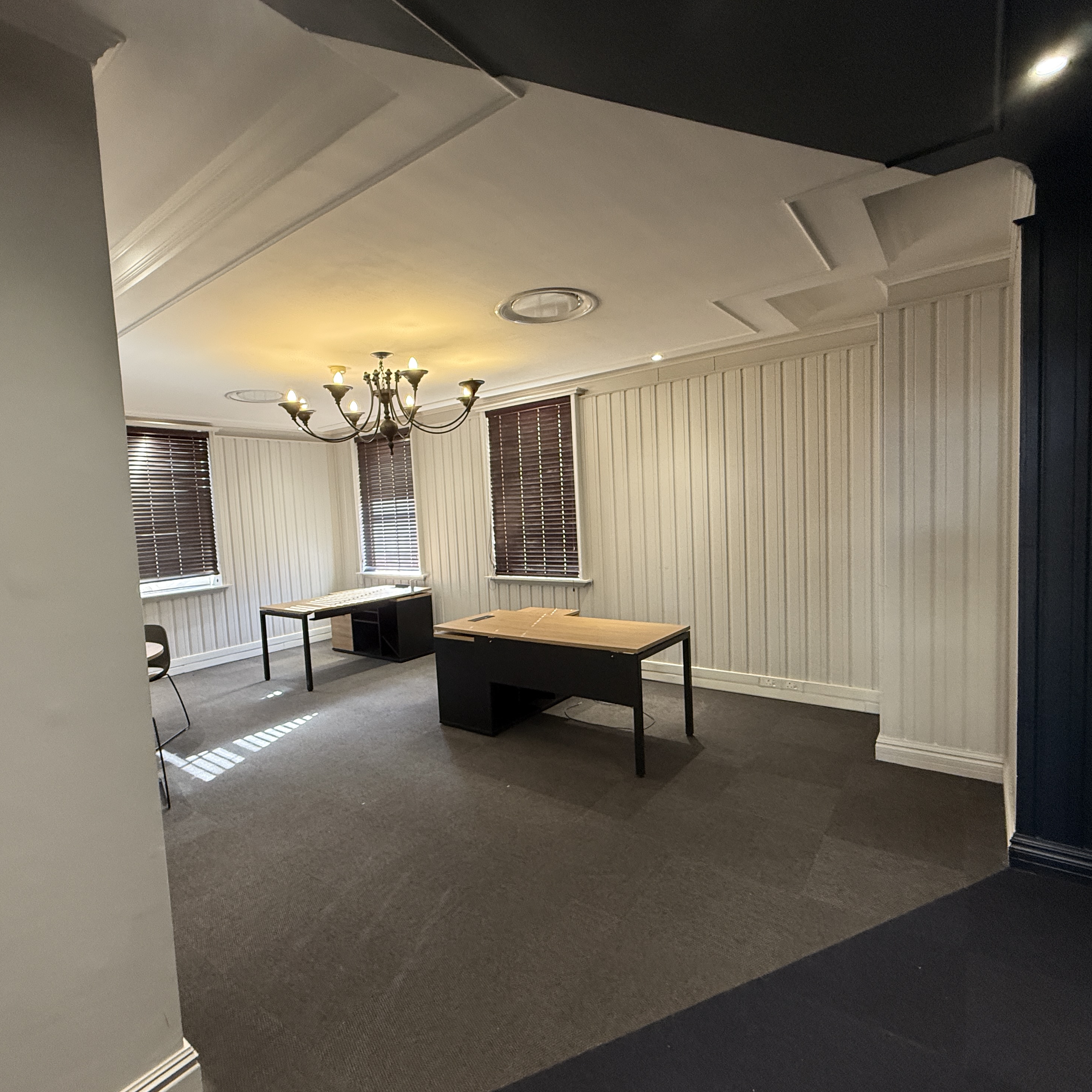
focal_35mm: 17
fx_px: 607
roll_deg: +2.9
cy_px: 556
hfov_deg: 83.8
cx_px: 503
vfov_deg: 84.0
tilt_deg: -5.1
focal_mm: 2.22
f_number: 2.2
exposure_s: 1/50
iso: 200
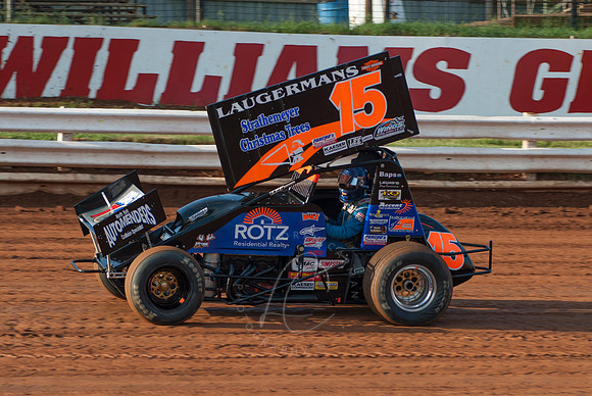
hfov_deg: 13.7
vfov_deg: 9.2
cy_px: 198
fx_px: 2469
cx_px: 296
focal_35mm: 150
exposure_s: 1/400
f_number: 4
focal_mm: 100
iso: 100
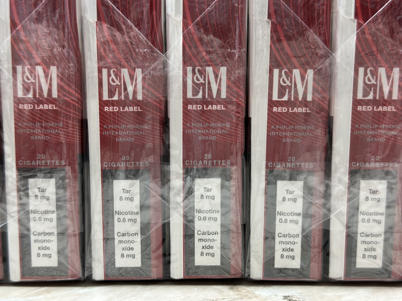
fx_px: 557
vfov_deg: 30.3
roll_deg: +0.3
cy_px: 150
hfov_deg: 39.7
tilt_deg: -6.7
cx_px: 201
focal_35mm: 48
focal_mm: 6.86
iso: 160
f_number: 1.78
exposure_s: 1/50
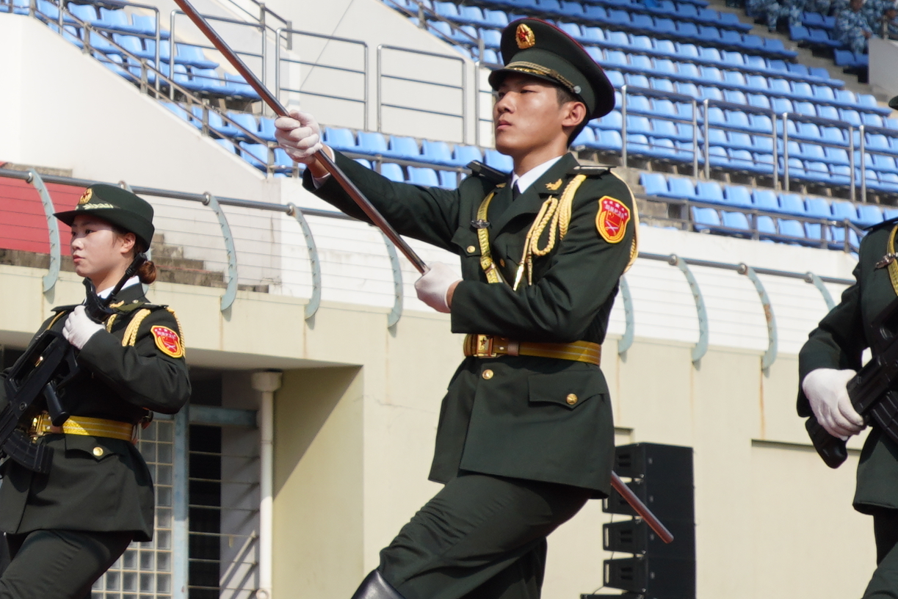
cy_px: 101
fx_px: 3268
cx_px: -377
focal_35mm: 131
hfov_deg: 14.7
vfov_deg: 10.4
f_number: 8
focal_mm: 31
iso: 200
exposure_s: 1/640
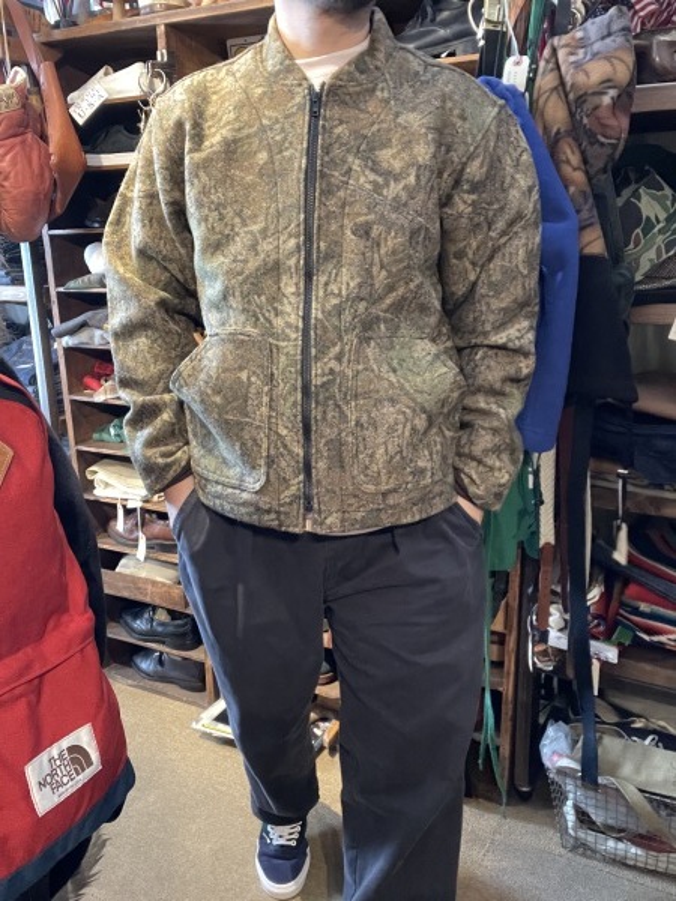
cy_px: 450
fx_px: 781
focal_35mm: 30
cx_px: 338
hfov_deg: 46.8
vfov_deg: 60.0
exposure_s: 1/20
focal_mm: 2.71
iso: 640
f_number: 2.2
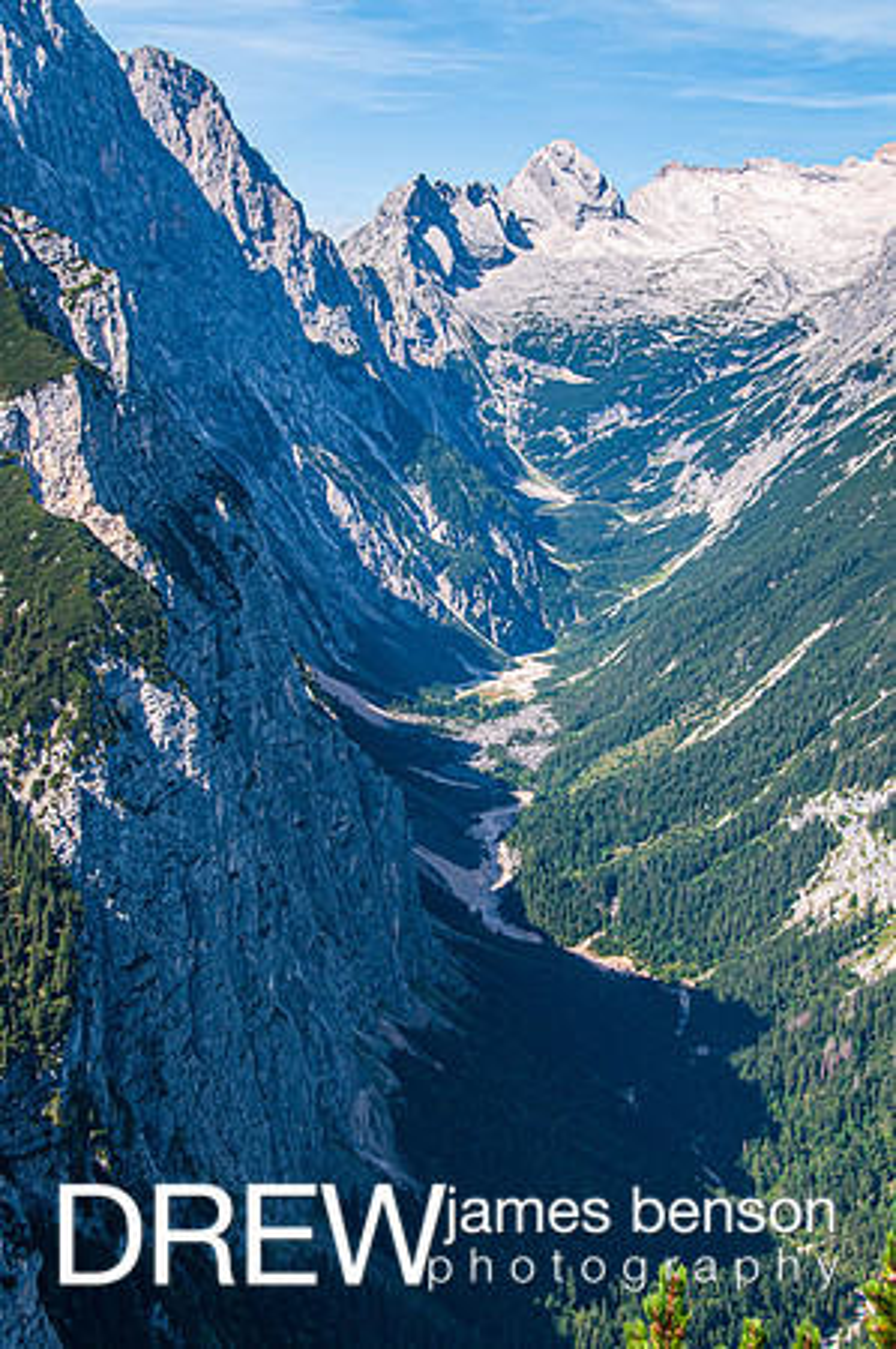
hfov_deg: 23.7
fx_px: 2133
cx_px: 448
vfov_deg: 35.1
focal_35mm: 57
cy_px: 674
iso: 200
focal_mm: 38
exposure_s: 1/400
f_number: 8
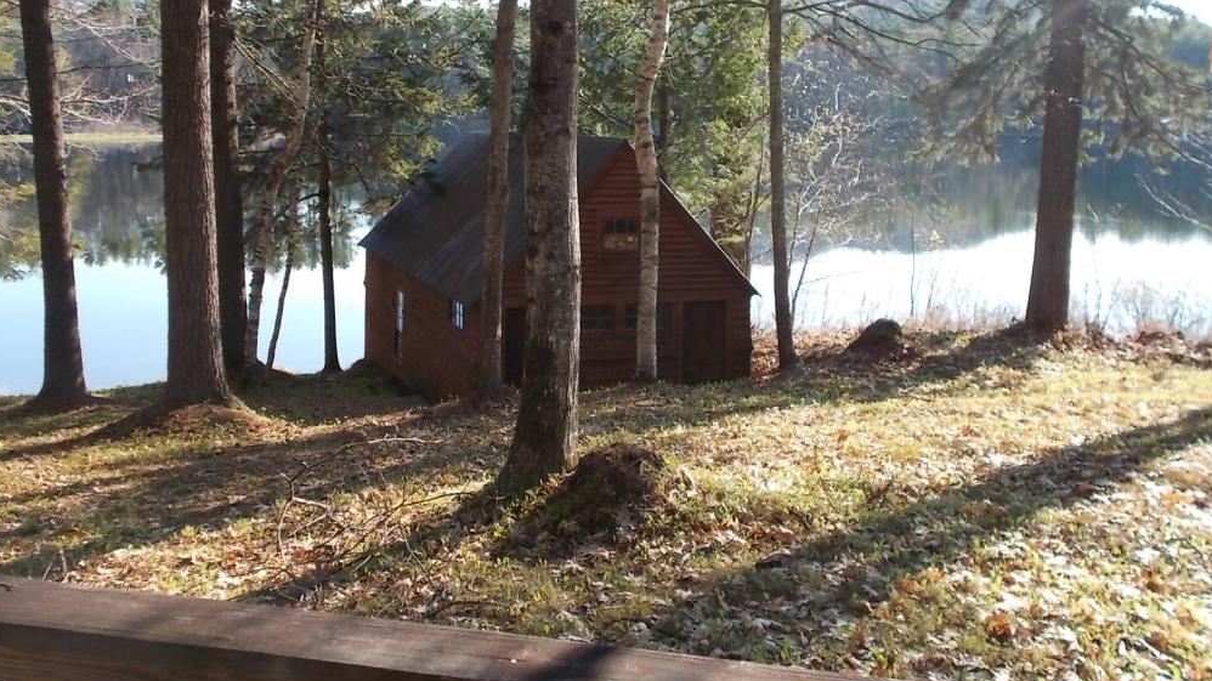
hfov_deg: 52.8
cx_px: 596
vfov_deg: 31.1
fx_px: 1221
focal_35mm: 38
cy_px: 271
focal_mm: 6
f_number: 3.6
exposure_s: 1/160
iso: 80
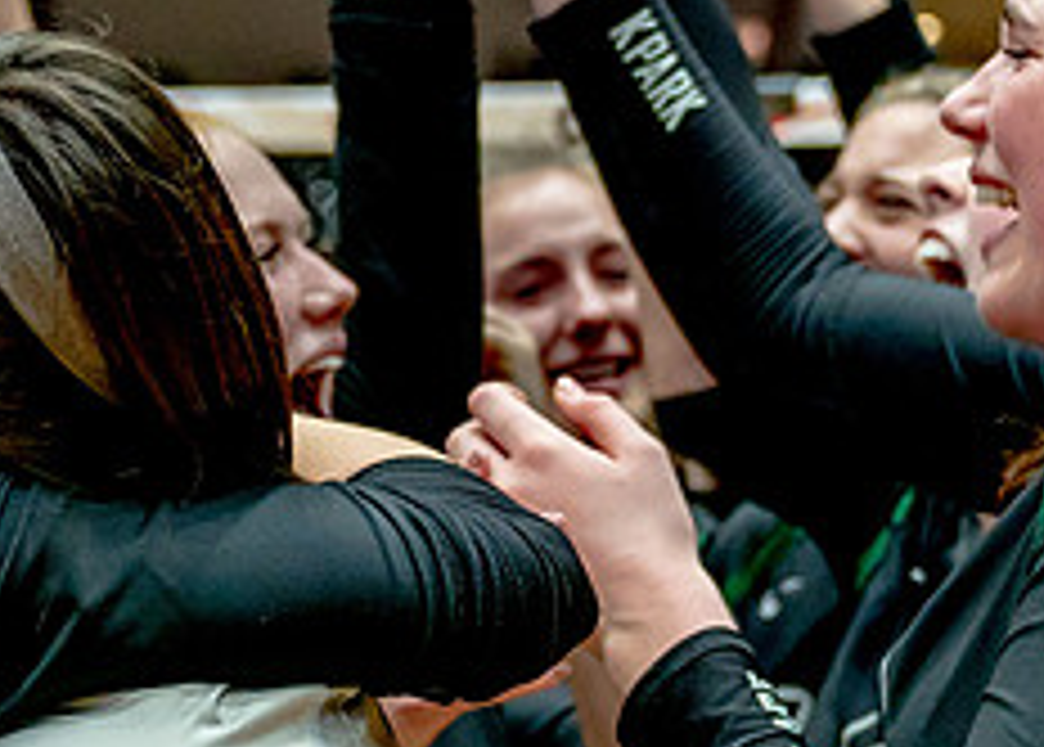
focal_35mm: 109
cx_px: 246
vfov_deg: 13.2
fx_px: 3234
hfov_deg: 18.2
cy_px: 364
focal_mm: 37
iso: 4000
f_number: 2.8
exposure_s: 1/1500
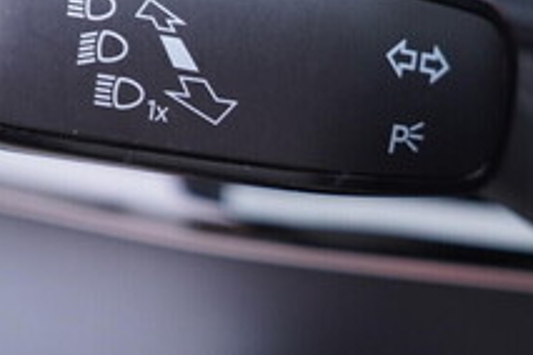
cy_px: 109
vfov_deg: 14.7
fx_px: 1377
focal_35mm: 93
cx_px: 285
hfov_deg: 21.9
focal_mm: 24
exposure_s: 1/40
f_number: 2.8
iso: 250
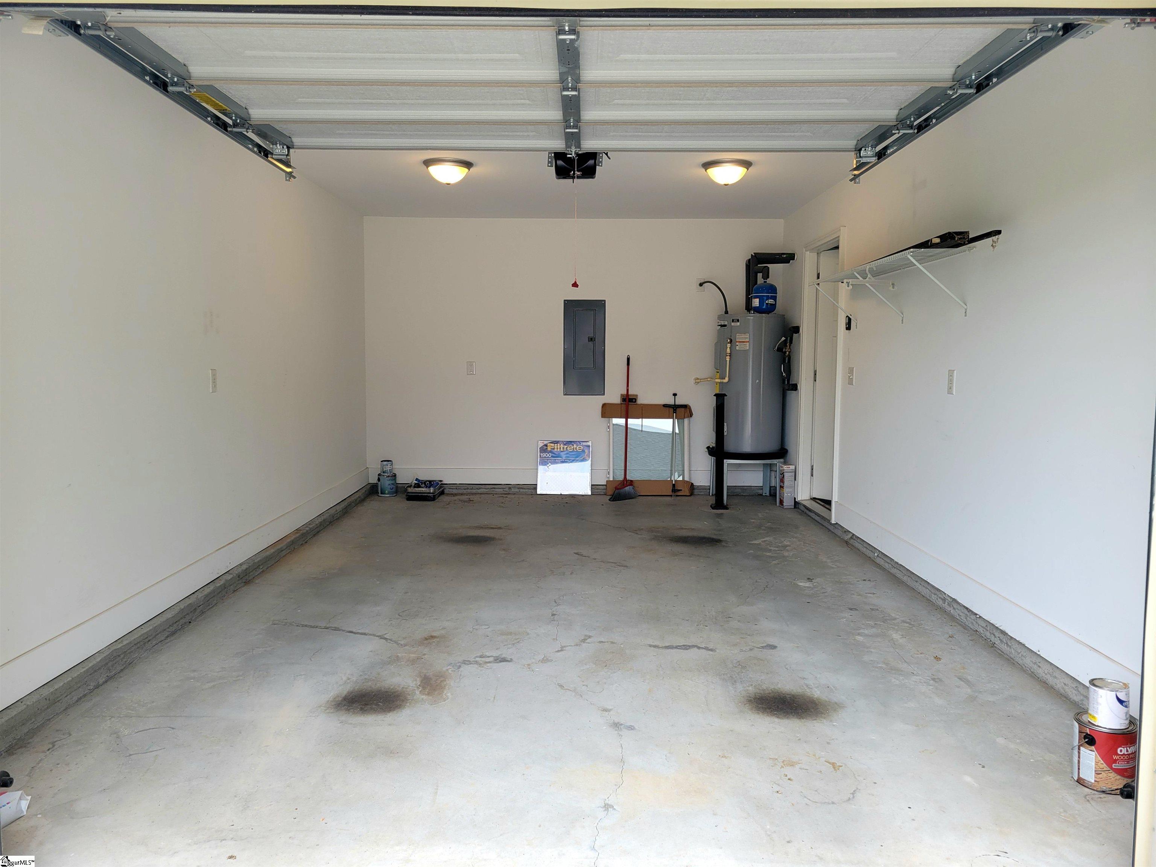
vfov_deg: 53.1
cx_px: 578
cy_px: 434
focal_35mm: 26
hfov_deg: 67.3
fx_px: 868
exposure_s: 1/175
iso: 40
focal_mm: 5.4
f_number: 1.8
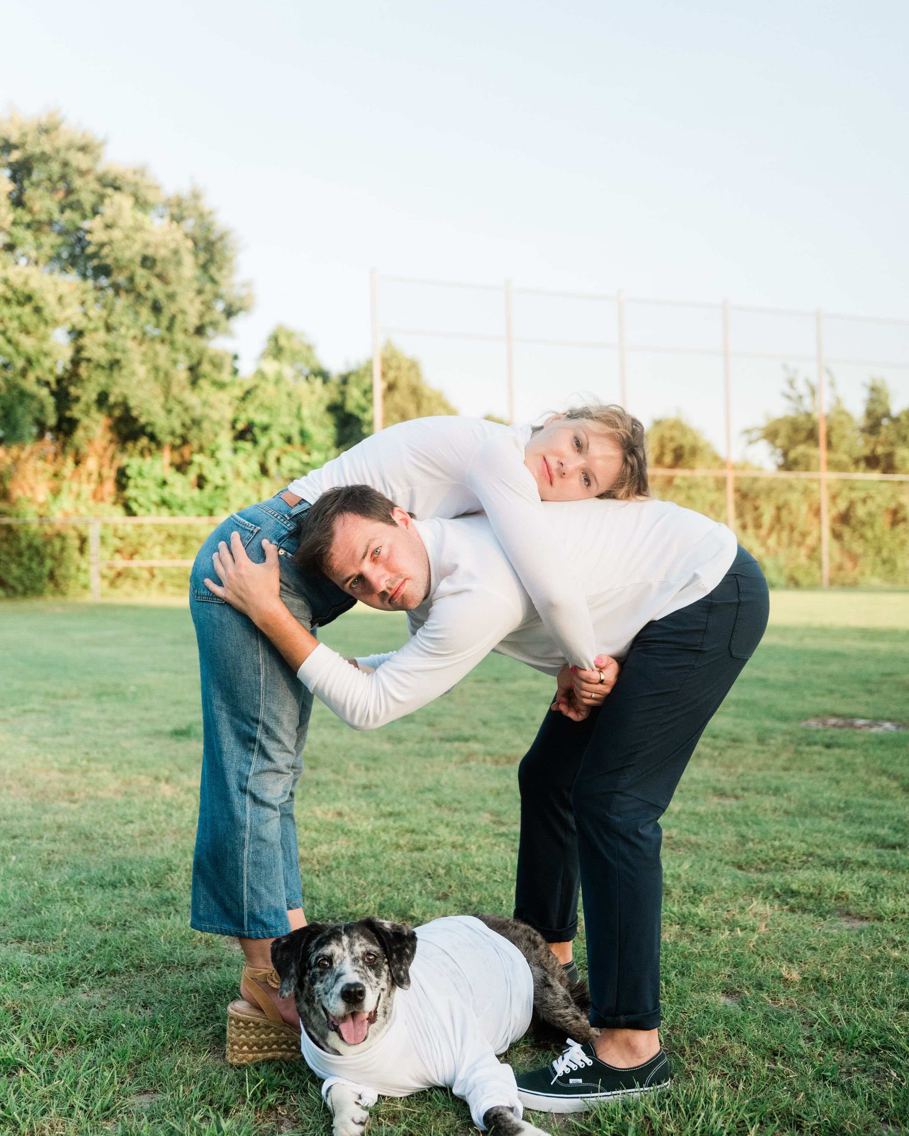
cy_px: 566
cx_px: 450
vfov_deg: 44.8
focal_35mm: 41
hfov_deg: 36.5
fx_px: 1379
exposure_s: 1/6400
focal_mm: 36
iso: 1600
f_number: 2.8
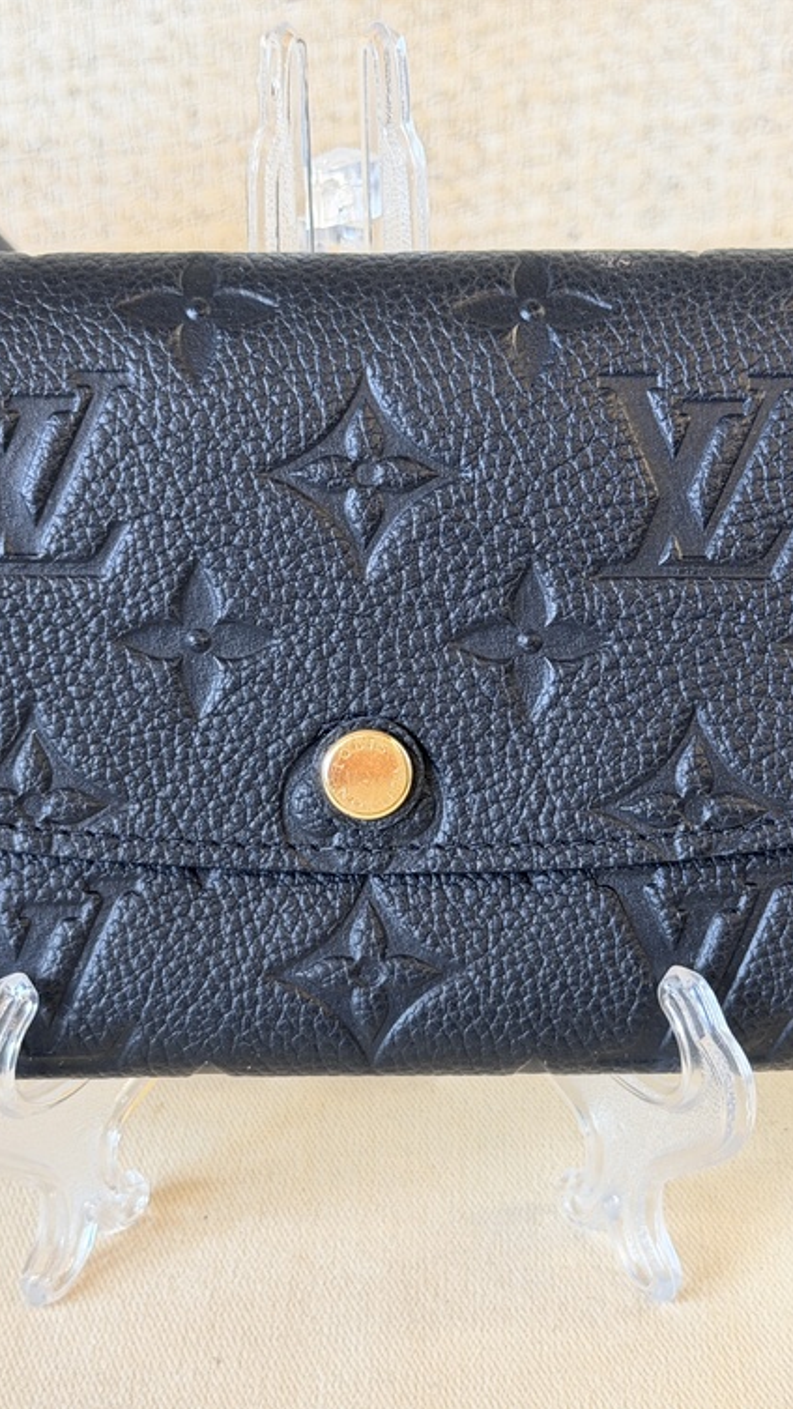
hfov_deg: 17.2
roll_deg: +1.1
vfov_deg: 30.1
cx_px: 398
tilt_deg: -27.2
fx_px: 2615
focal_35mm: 70
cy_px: 705
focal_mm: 6.76
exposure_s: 1/50
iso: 100
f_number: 1.78
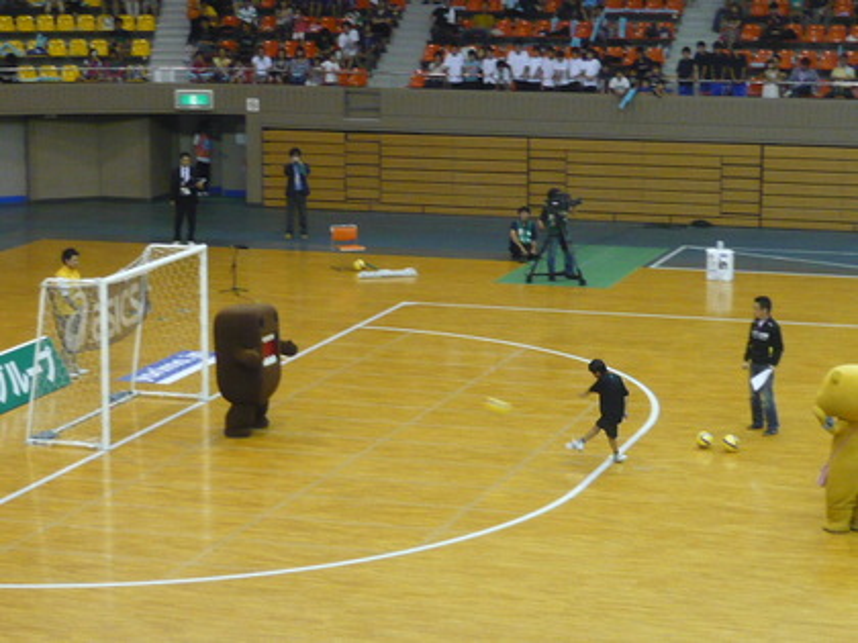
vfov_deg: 15.9
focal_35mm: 93
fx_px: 2305
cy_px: 322
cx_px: 429
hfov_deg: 21.1
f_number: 3.5
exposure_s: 1/50
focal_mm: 9.6
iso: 320
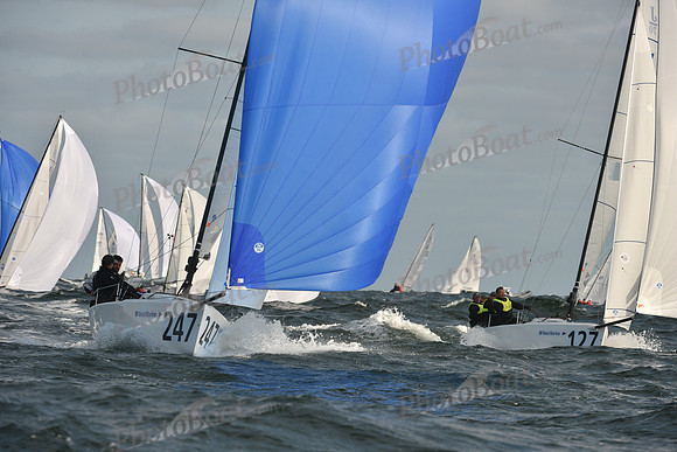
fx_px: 5643
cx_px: 338
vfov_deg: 4.6
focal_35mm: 300
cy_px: 226
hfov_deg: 6.9
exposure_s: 1/1000
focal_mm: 300
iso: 320
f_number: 9
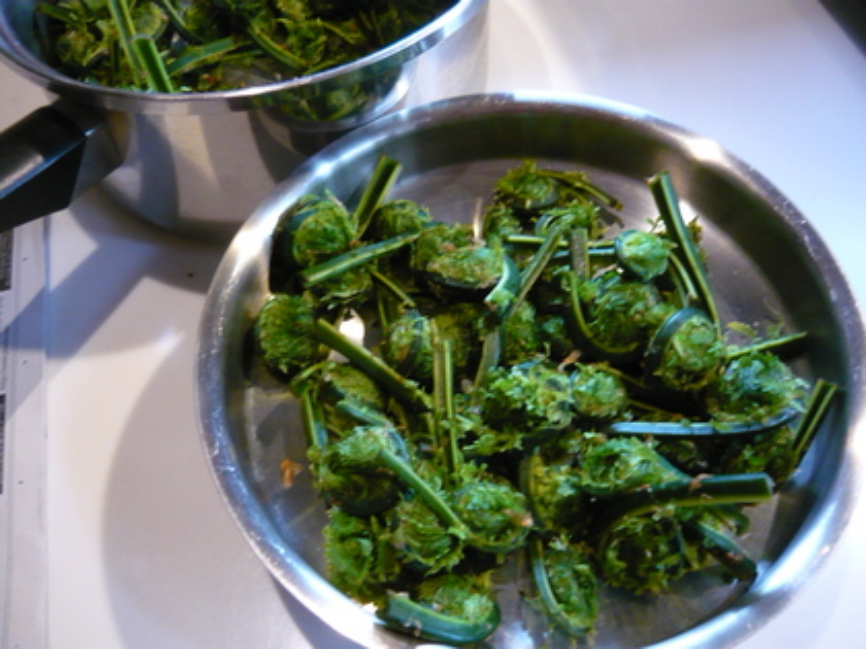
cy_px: 324
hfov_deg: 55.4
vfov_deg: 42.9
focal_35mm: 33
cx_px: 433
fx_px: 826
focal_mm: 5.5
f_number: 2.8
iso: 400
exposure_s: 1/8
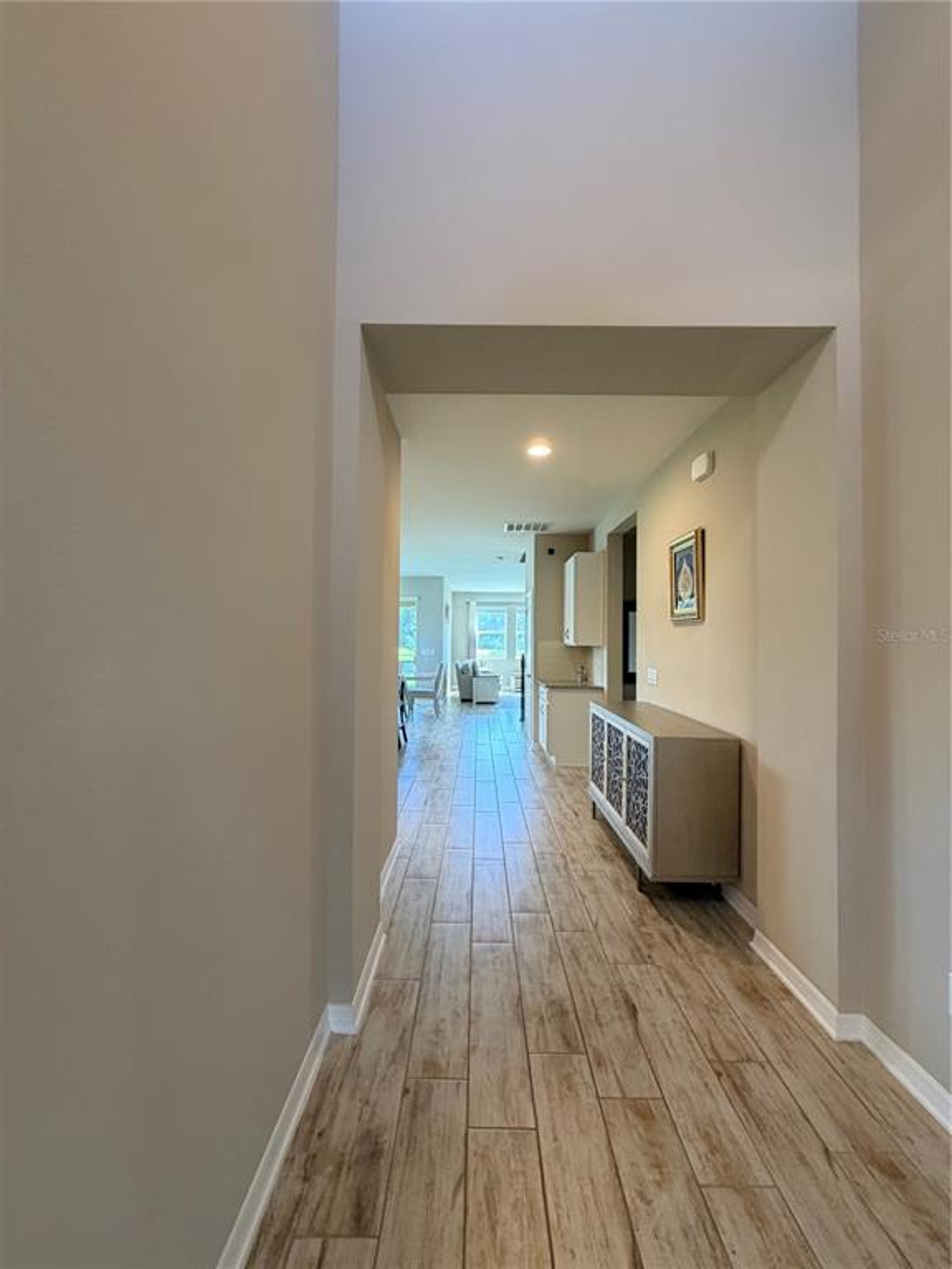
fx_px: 513
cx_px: 476
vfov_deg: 102.1
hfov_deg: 85.7
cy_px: 634
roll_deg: -0.7
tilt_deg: +1.8
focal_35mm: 14
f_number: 2.2
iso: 250
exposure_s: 1/60
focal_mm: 2.22
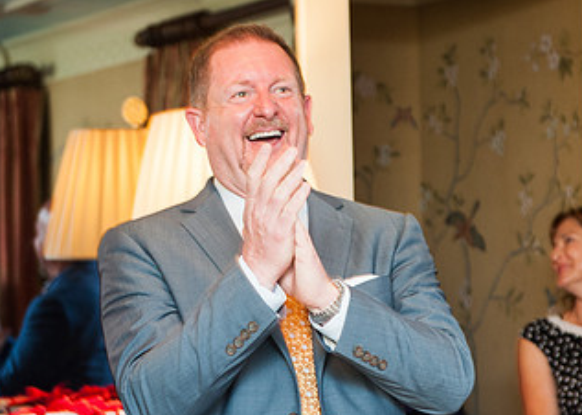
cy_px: 242
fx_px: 2065
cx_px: 336
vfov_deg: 11.5
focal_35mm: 125
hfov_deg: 16.0
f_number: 2.8
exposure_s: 1/60
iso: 800
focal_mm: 62
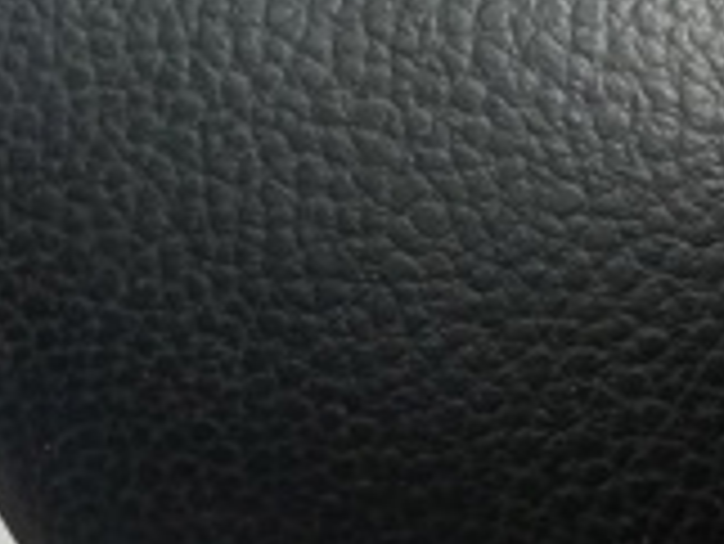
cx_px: 895
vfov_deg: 13.8
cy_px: 339
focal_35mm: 107
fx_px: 2240
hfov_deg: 17.4
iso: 391
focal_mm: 3.79
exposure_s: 1/25
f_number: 2.2
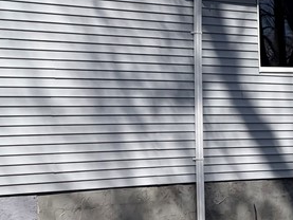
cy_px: 69
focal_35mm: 96
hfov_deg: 20.3
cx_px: 93
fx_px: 813
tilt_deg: +4.4
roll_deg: +0.5
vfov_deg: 15.4
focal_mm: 5.96
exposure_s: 1/7813
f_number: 1.6
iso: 64
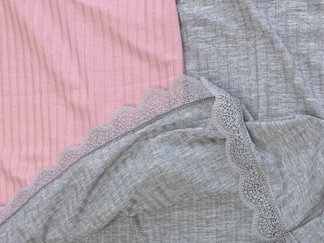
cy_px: 279
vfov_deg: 20.7
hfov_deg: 28.8
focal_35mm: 67
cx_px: 217
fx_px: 627
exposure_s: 1/50
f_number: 1.8
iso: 64
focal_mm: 4.25
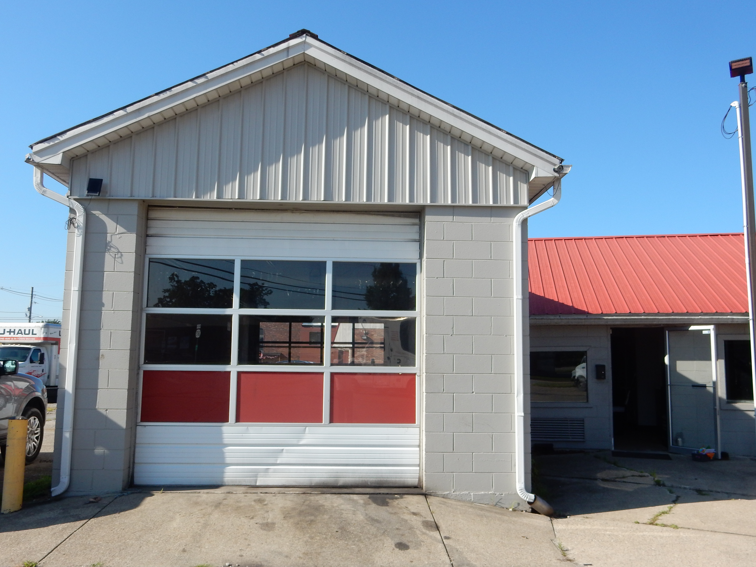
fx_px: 655
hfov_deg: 60.0
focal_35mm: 30
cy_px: 284
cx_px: 378
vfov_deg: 46.8
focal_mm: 5.4
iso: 125
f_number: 4
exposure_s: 1/1000
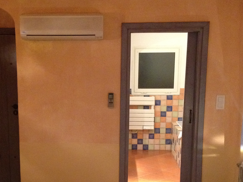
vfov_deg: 22.0
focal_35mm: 66
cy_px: 142
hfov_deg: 29.3
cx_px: 90
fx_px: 463
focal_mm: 4.28
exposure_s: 1/15
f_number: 2.4
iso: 500
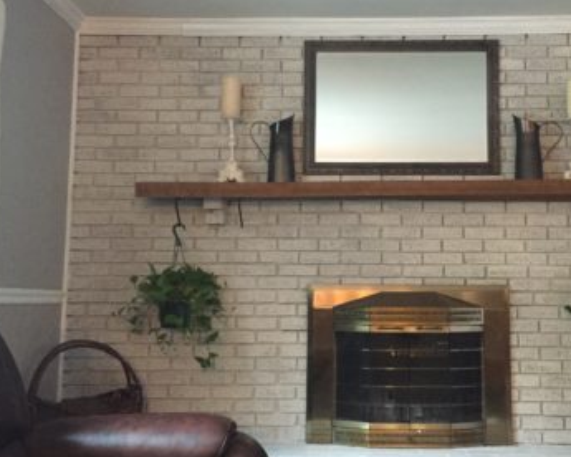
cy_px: 228
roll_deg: -0.3
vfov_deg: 36.5
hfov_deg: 44.5
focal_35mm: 41
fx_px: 693
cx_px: 349
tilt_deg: +6.3
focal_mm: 4.15
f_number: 2.2
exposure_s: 1/15
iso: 320
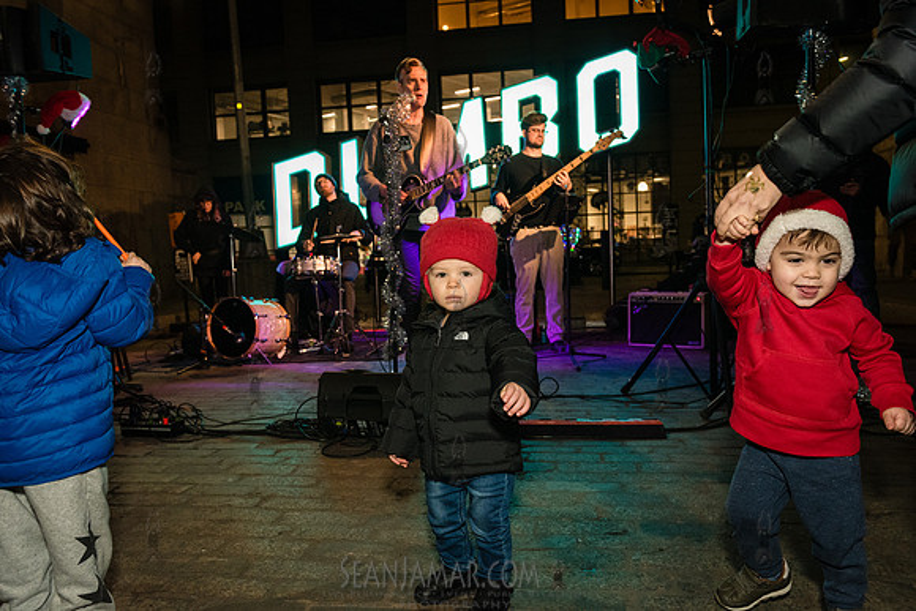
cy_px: 306
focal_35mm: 29
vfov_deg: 45.0
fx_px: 738
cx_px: 458
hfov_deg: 63.6
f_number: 4.5
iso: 4000
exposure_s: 1/160
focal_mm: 29
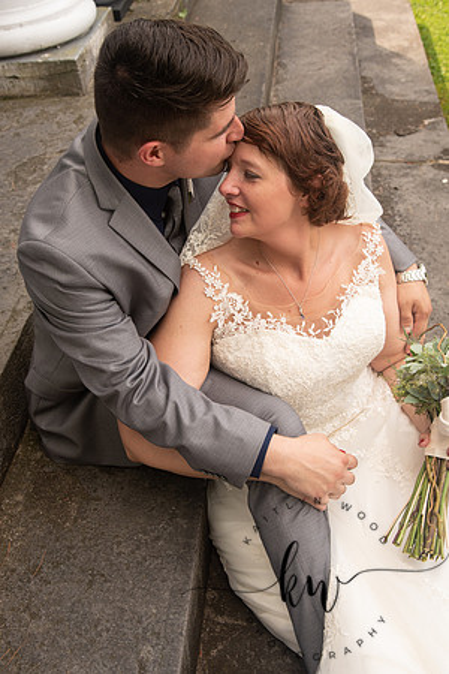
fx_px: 823
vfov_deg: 44.5
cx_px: 224
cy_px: 337
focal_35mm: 44
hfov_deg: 30.5
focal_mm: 44
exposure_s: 1/200
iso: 400
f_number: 7.1
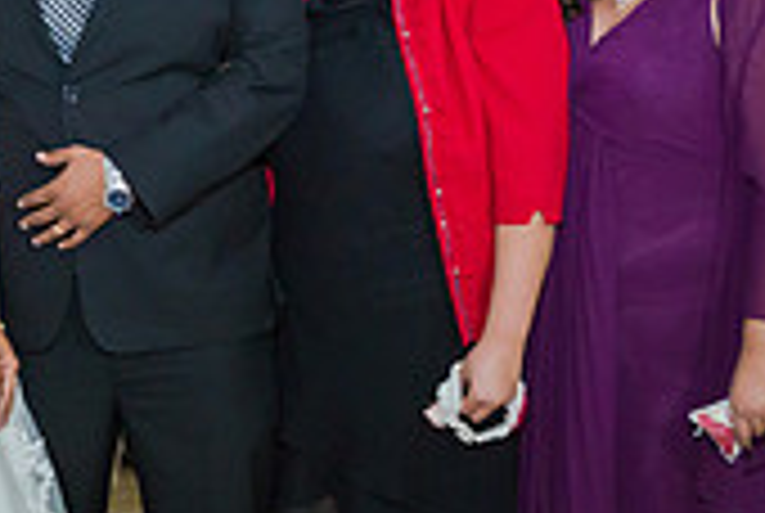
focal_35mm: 69
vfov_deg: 19.8
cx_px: 95
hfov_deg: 28.2
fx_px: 1469
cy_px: 250
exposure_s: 1/100
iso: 1600
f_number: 3.5
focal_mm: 19
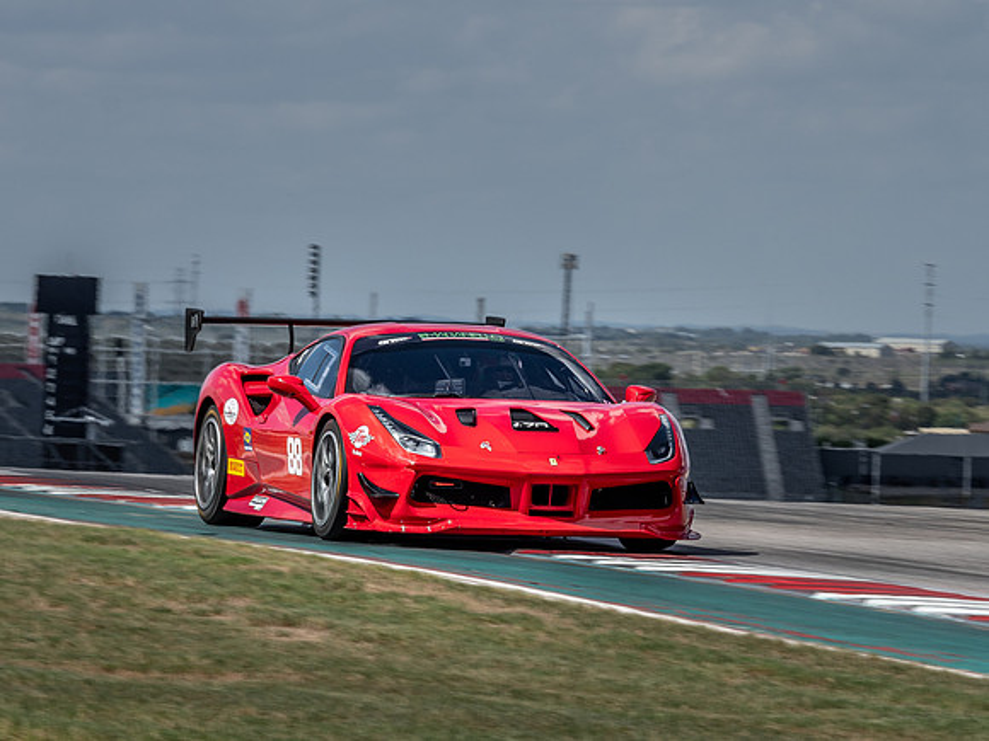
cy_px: 405
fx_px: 9373
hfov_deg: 6.0
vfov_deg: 4.5
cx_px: 541
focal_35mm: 328
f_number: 14
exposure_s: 1/200
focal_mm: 150
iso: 200
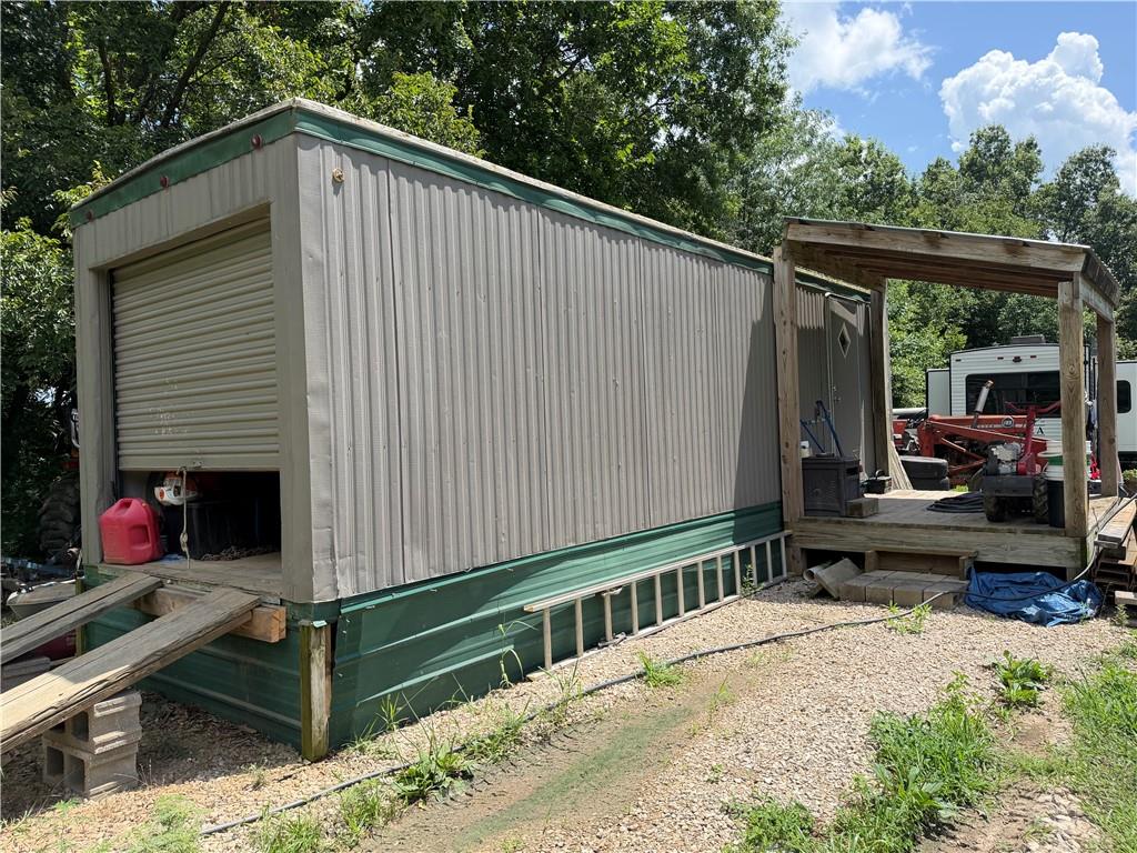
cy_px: 426
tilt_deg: +0.0
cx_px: 568
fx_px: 788
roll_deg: +2.2
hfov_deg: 71.6
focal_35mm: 24
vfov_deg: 56.8
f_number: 1.78
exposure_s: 1/3584
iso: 100
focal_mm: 6.76
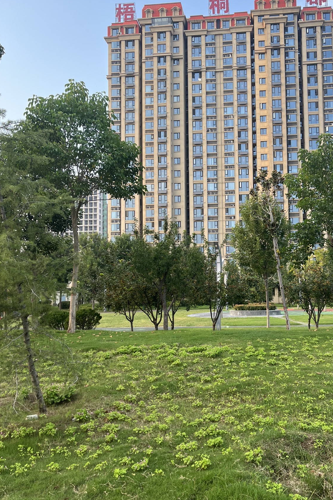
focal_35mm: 32
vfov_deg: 58.7
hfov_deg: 40.7
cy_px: 249
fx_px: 444
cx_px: 218
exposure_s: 1/314
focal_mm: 5.1
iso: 50
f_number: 1.6
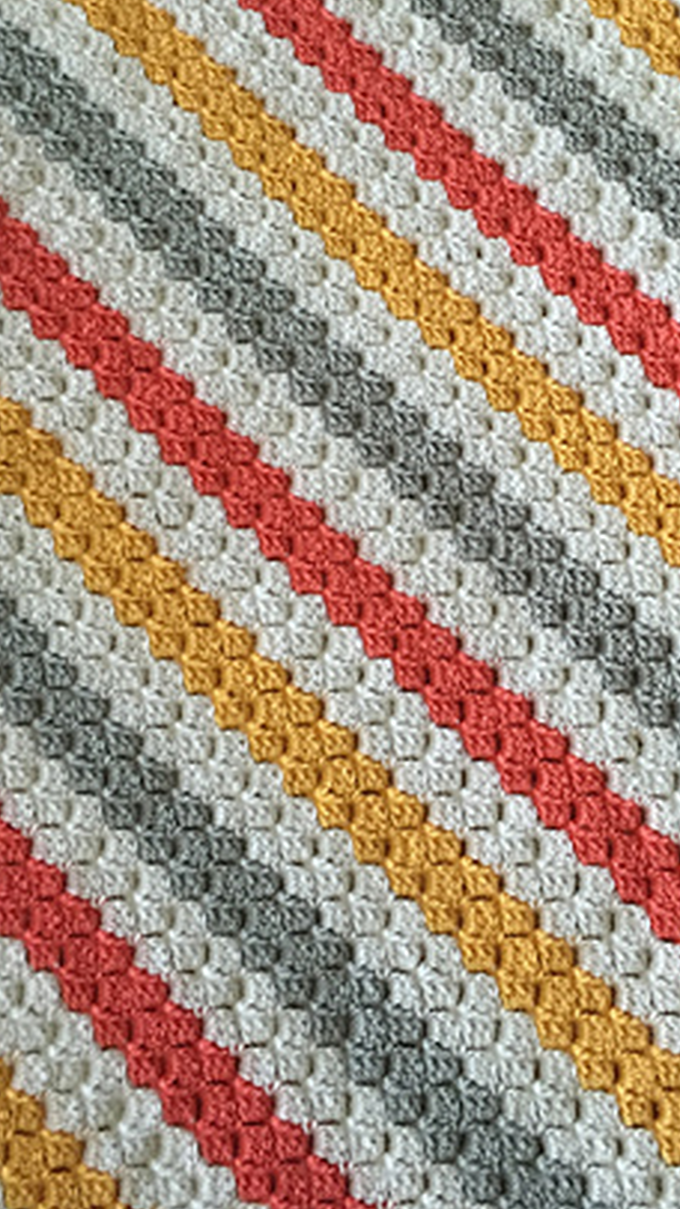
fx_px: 1249
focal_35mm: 39
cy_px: 579
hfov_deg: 30.1
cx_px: 491
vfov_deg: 51.6
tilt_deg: -76.9
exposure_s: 1/30
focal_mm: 4.15
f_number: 2.2
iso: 160
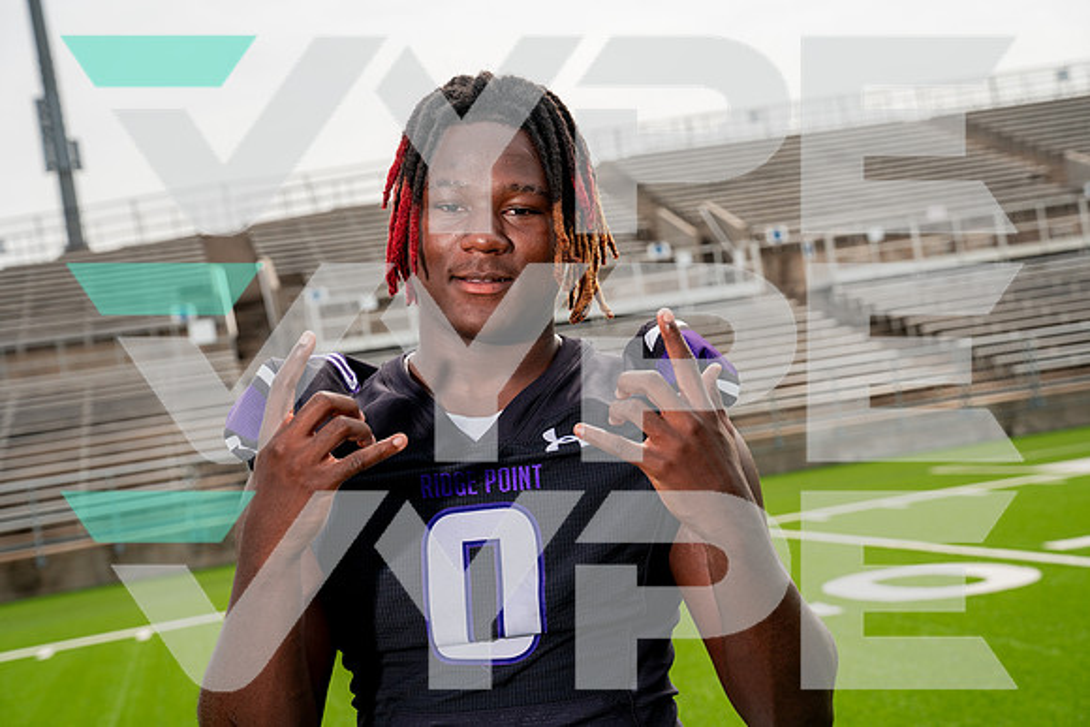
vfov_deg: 24.2
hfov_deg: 35.6
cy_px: 364
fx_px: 1696
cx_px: 545
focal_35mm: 56
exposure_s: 1/800
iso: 125
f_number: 5.6
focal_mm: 56
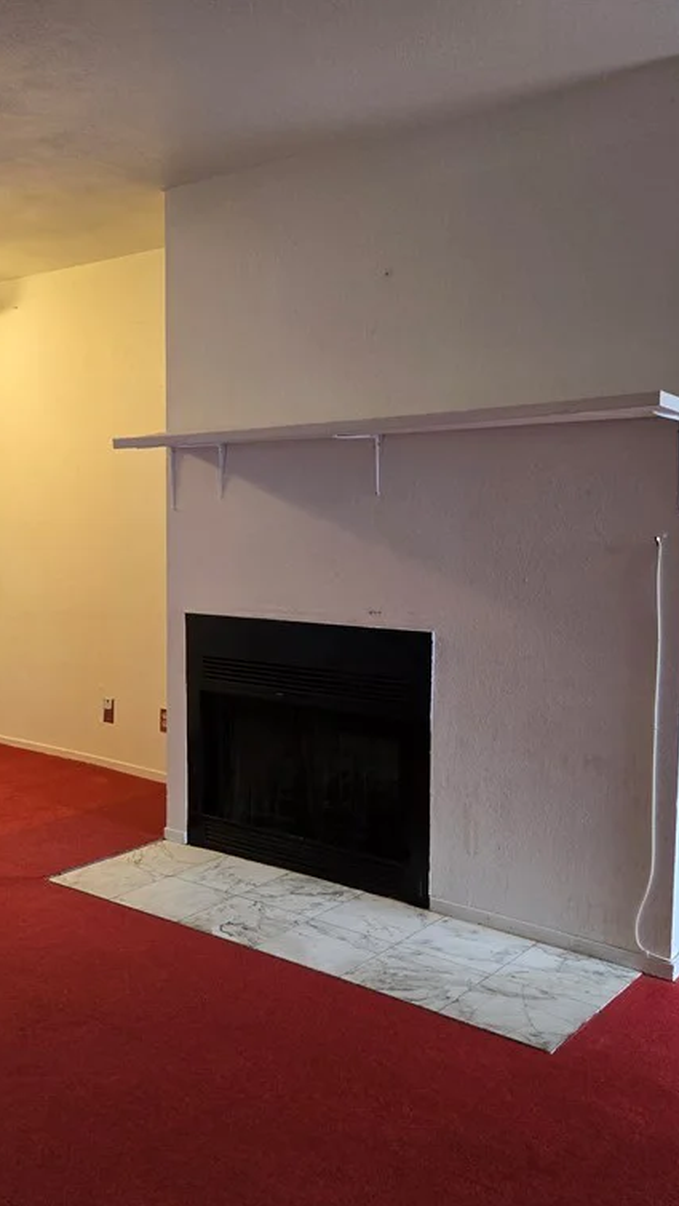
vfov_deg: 58.0
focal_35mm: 34
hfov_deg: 34.2
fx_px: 1088
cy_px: 607
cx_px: 209
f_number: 1.8
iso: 160
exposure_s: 1/120
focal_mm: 5.4
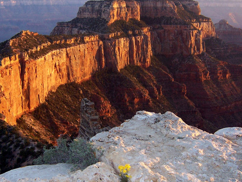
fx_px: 308
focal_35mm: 44
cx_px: 107
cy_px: 84
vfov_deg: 32.9
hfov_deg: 42.9
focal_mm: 5.5
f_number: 2.8
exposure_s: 1/90
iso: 140
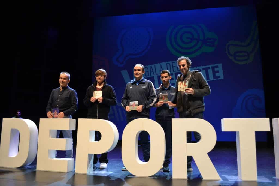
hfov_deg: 67.4
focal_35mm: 27
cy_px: 93
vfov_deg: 47.9
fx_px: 209
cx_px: 140
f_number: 4
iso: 400
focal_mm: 18
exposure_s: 1/60
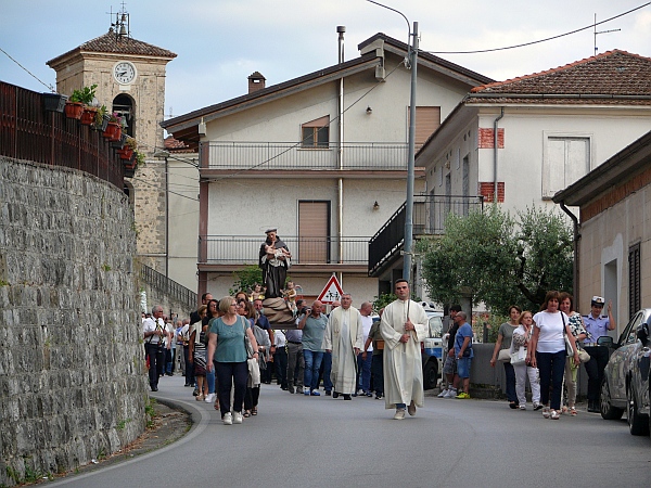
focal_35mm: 148
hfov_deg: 13.3
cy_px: 244
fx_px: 2783
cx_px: 326
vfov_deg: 10.0
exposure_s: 1/100
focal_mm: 31.2
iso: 100
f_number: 3.6
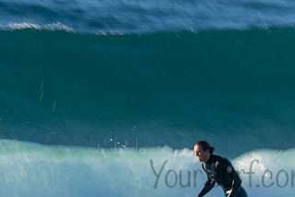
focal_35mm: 1364
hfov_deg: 1.5
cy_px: 166
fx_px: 11182
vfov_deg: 1.0
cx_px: 245
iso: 100
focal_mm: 500
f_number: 20
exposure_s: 1/25
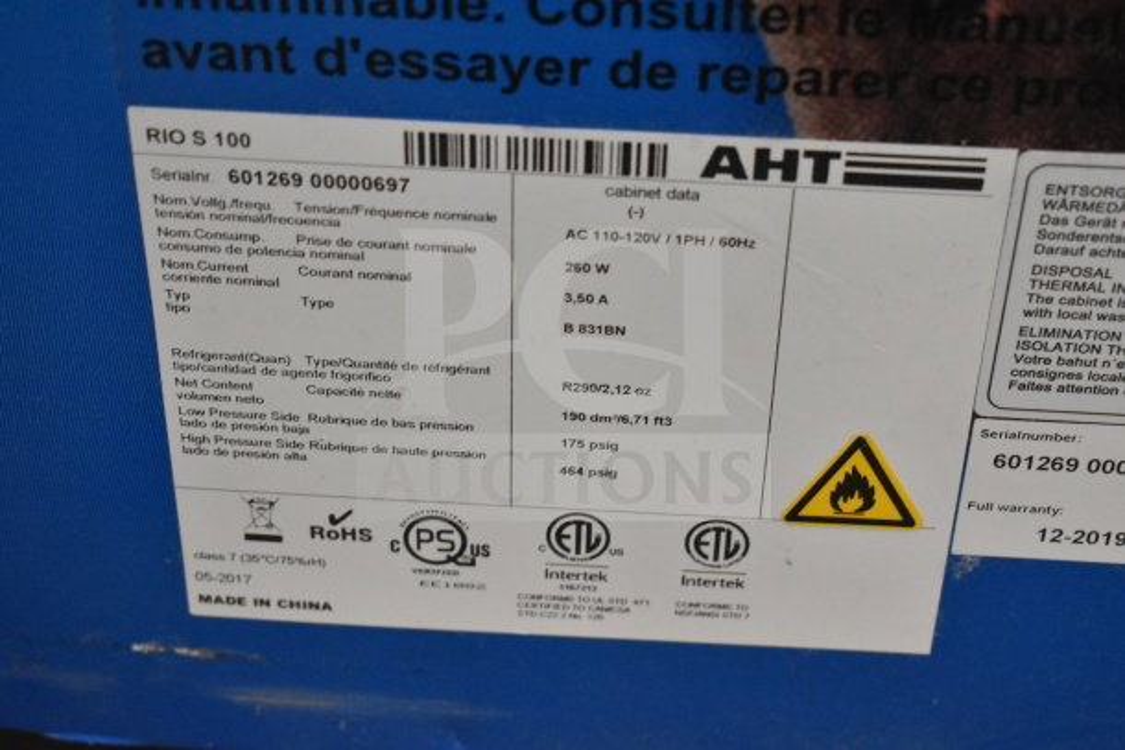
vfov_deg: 20.2
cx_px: 562
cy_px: 375
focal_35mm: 68
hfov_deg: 29.9
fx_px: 2110
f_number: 5
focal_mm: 45
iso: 4500
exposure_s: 1/80
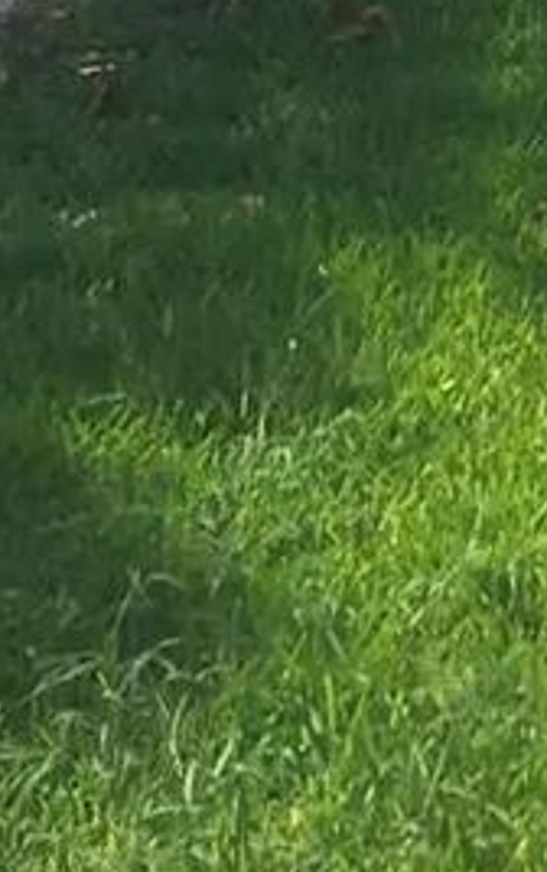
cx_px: 778
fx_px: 2951
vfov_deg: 13.7
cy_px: -997
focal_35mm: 124
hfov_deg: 10.3
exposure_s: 1/5051
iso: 40
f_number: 1.8
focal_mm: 5.54
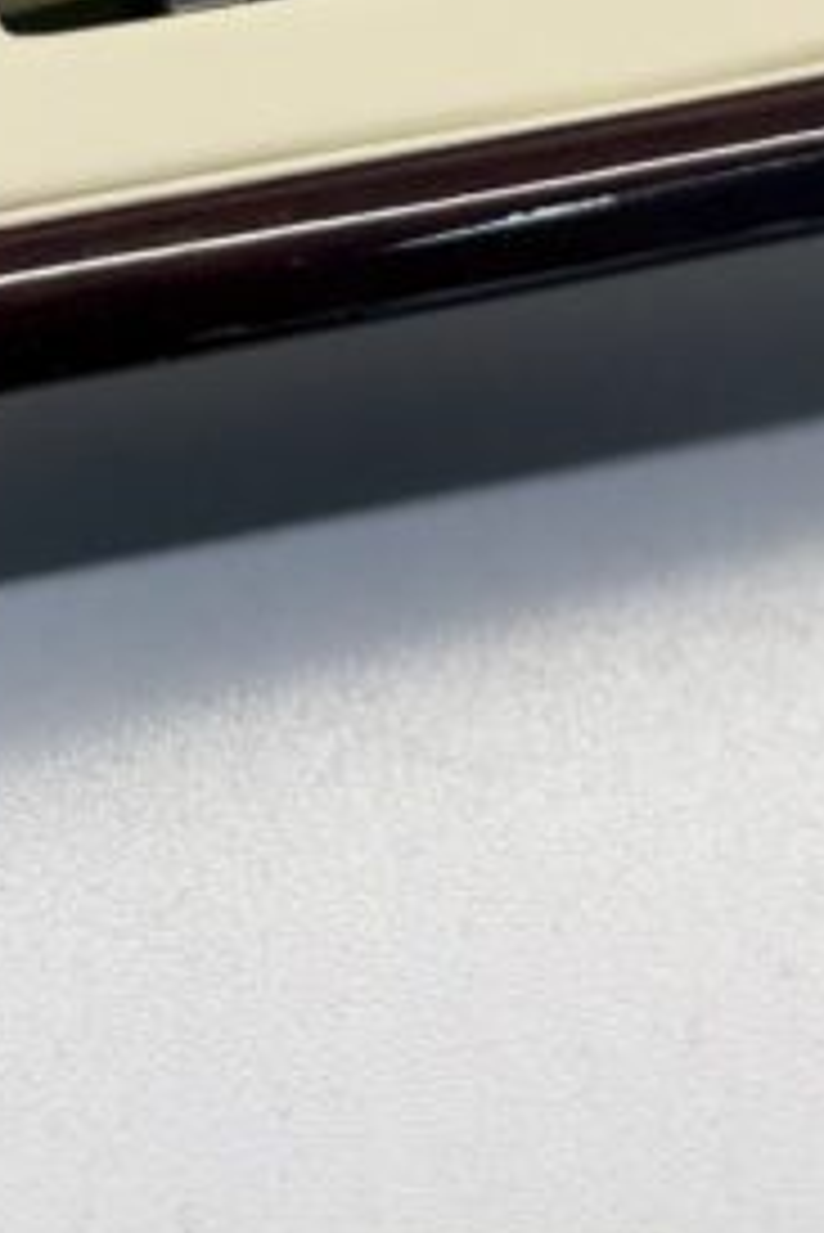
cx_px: 149
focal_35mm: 101
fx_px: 3463
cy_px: -1012
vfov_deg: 16.7
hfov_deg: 13.5
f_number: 1.6
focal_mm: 5.96
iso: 50
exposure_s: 1/100
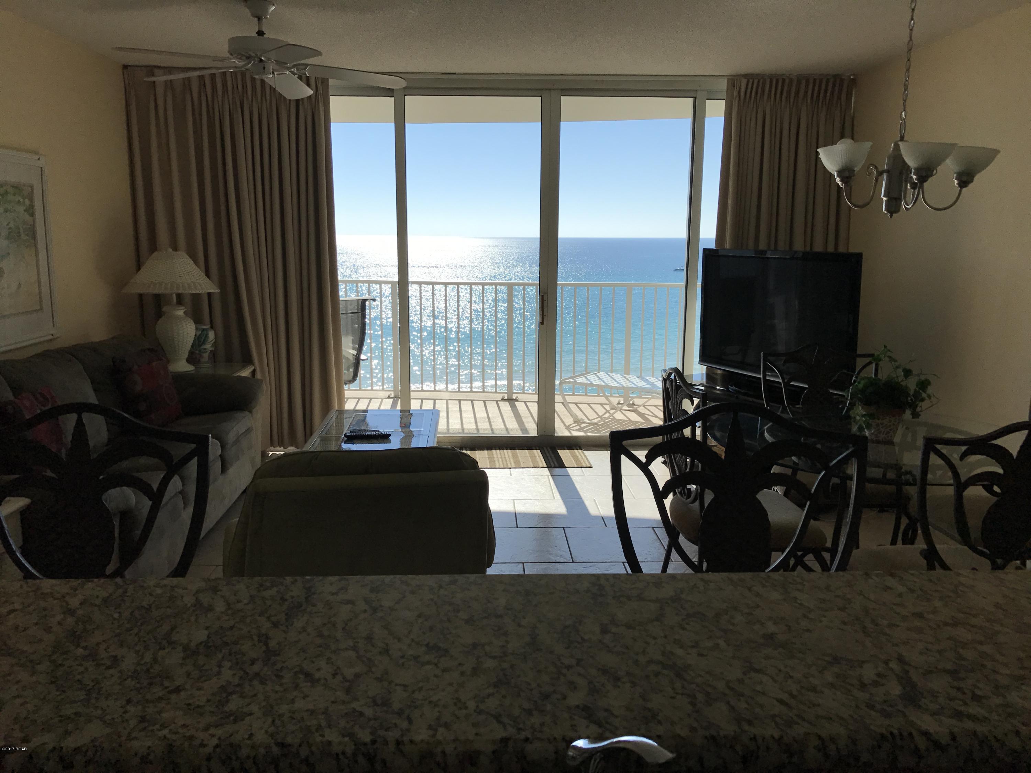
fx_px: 834
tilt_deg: -11.1
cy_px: 386
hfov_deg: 63.4
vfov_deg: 49.7
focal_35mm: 28
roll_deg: +0.2
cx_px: 516
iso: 20
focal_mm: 3.99
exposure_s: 1/1880
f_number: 1.8
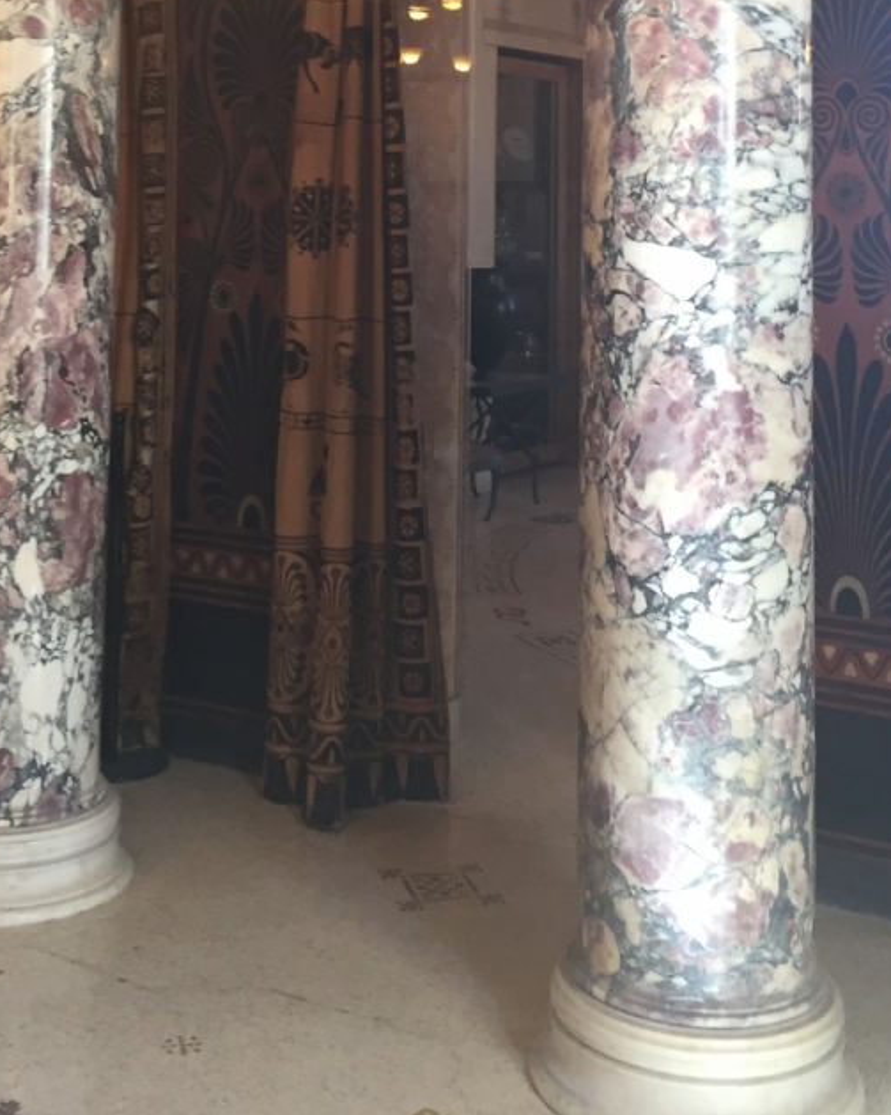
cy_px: 82
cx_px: 381
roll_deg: -2.2
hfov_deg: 28.1
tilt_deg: +3.6
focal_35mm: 54
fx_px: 1780
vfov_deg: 32.7
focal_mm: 4.15
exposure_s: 1/33
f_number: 2.2
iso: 80
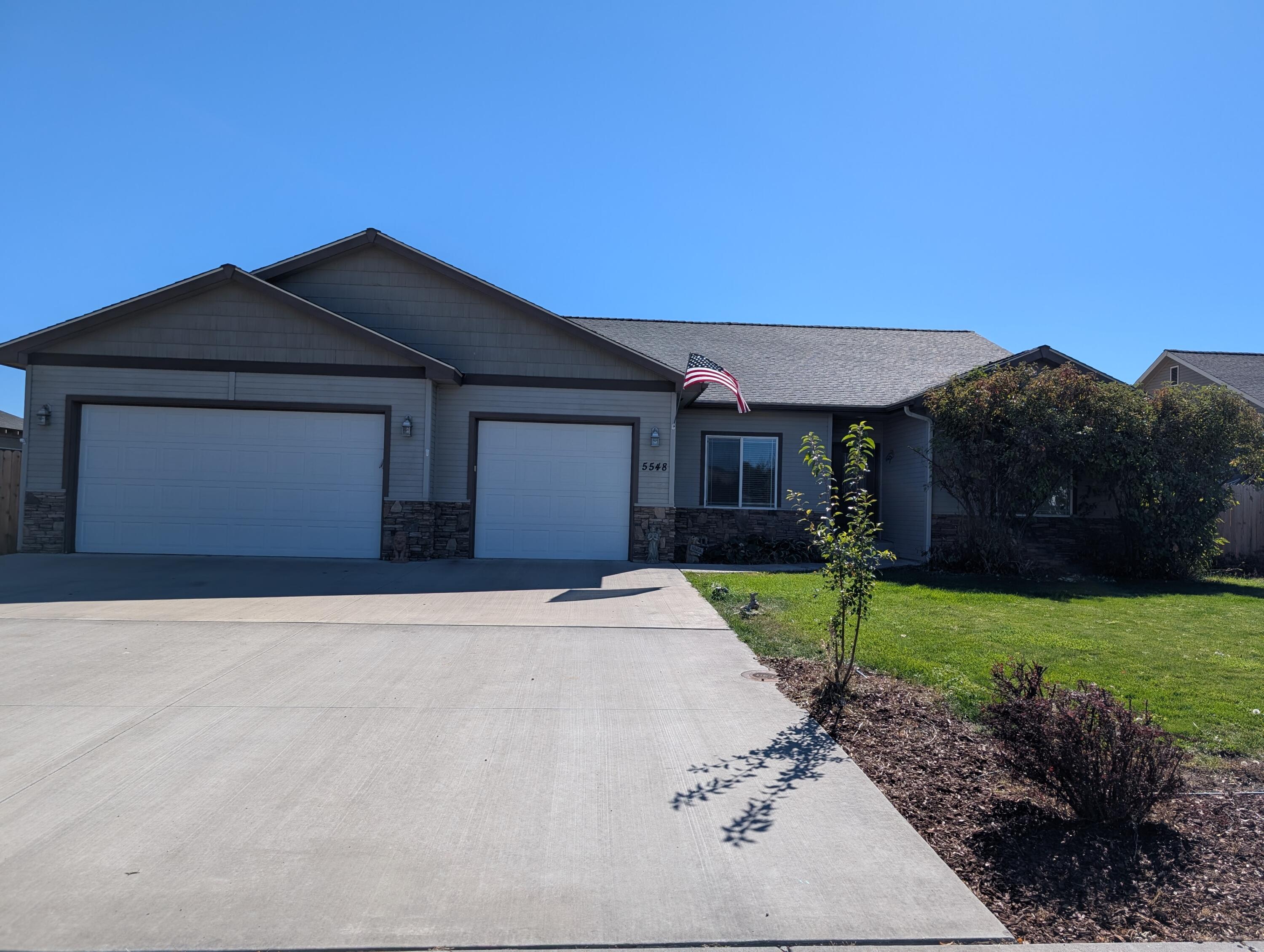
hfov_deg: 71.5
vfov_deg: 56.9
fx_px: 877
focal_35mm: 24
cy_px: 476
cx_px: 632
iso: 22
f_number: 1.68
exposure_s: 1/1290
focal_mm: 6.9
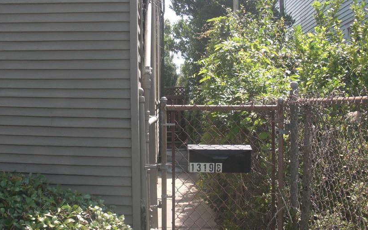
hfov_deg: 41.7
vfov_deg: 26.8
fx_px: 481
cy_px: 89
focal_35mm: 48
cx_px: 150
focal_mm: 6.3
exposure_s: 1/800
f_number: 2.8
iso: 100
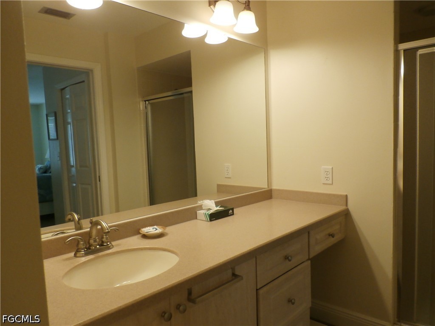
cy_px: 163
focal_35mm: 25
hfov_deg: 69.4
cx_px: 218
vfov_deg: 54.9
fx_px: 314
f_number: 3
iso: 320
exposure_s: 1/30
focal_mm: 4.5
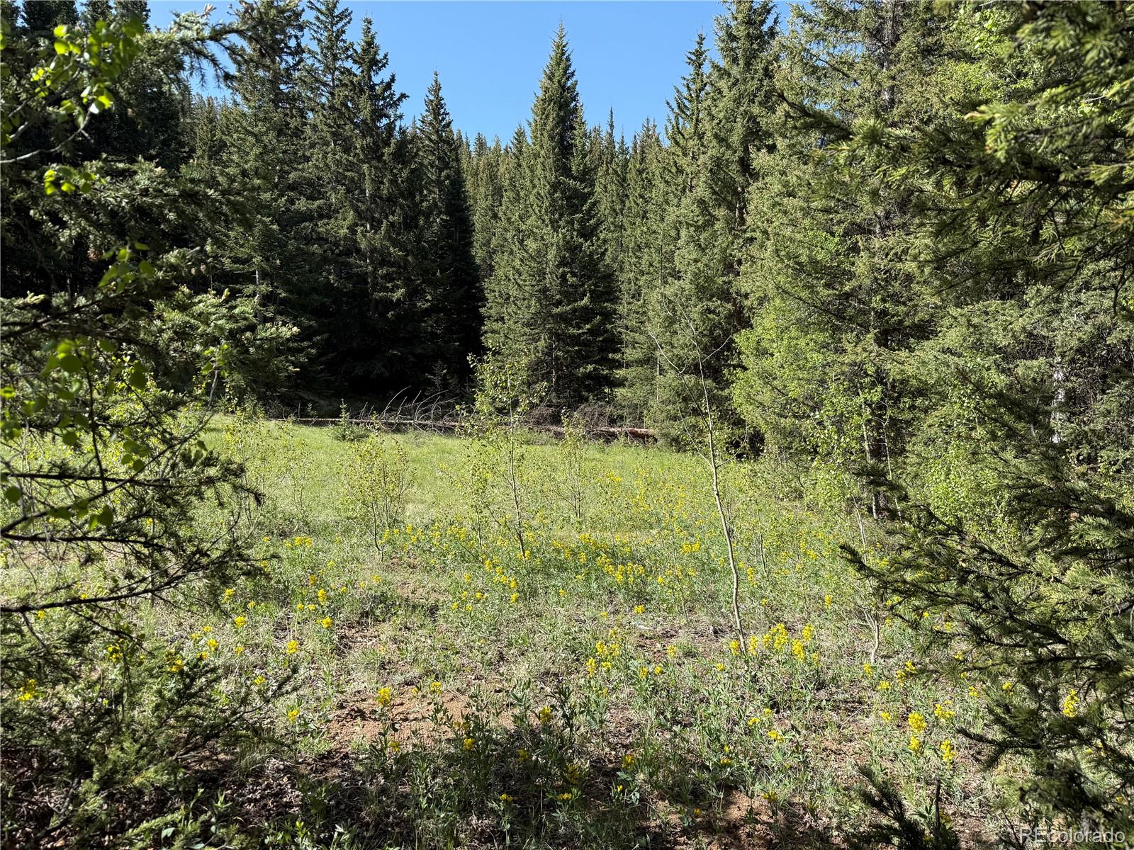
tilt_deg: -4.6
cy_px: 425
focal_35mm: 24
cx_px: 567
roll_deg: +0.4
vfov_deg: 56.8
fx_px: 786
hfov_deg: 71.6
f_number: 1.78
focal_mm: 6.76
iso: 80
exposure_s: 1/1618
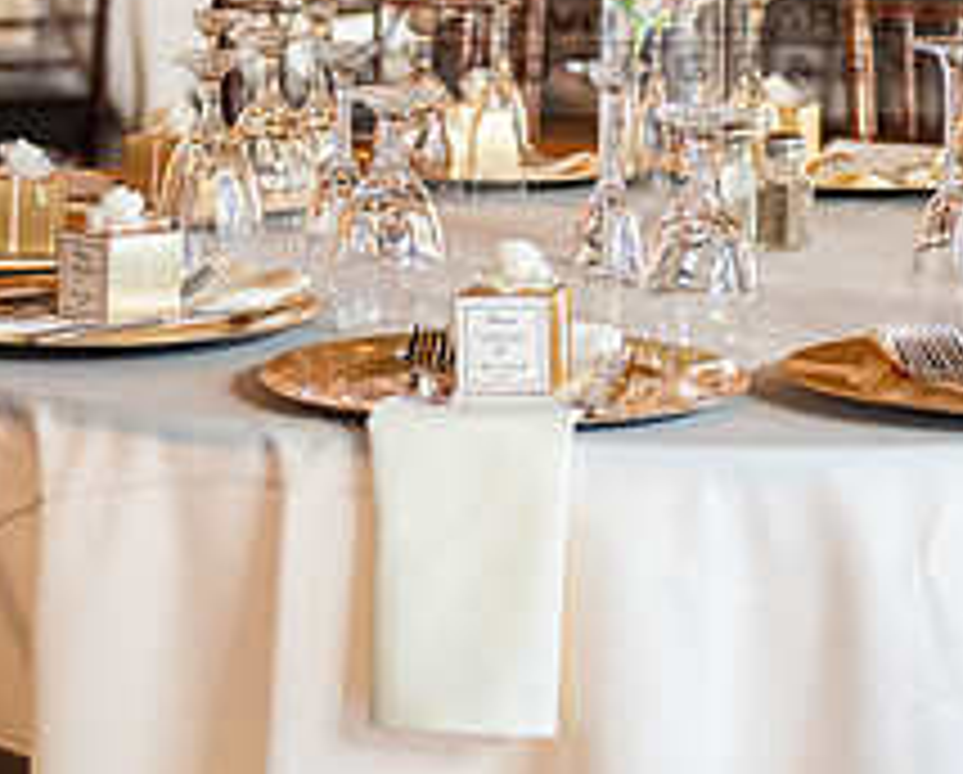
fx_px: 3769
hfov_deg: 14.5
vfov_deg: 11.6
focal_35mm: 132
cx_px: 634
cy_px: 7
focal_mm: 52
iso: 1000
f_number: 2.8
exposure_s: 1/80
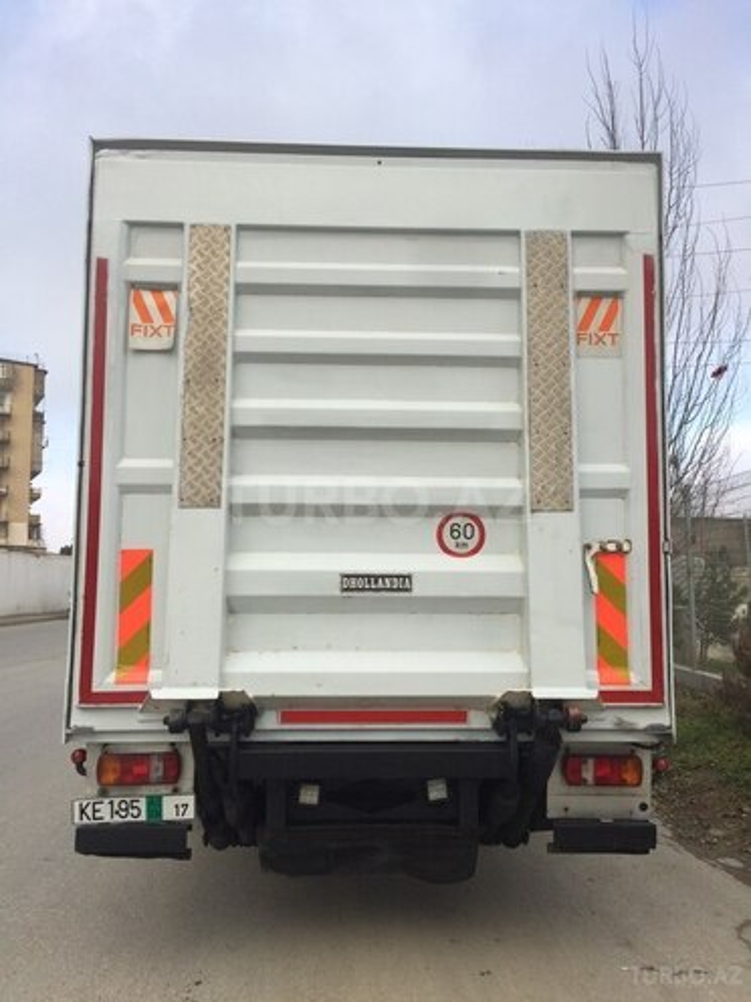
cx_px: 376
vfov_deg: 61.7
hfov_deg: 48.2
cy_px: 501
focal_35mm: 29
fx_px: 839
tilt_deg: +5.2
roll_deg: -0.8
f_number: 2.2
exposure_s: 1/1053
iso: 32
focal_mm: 4.15
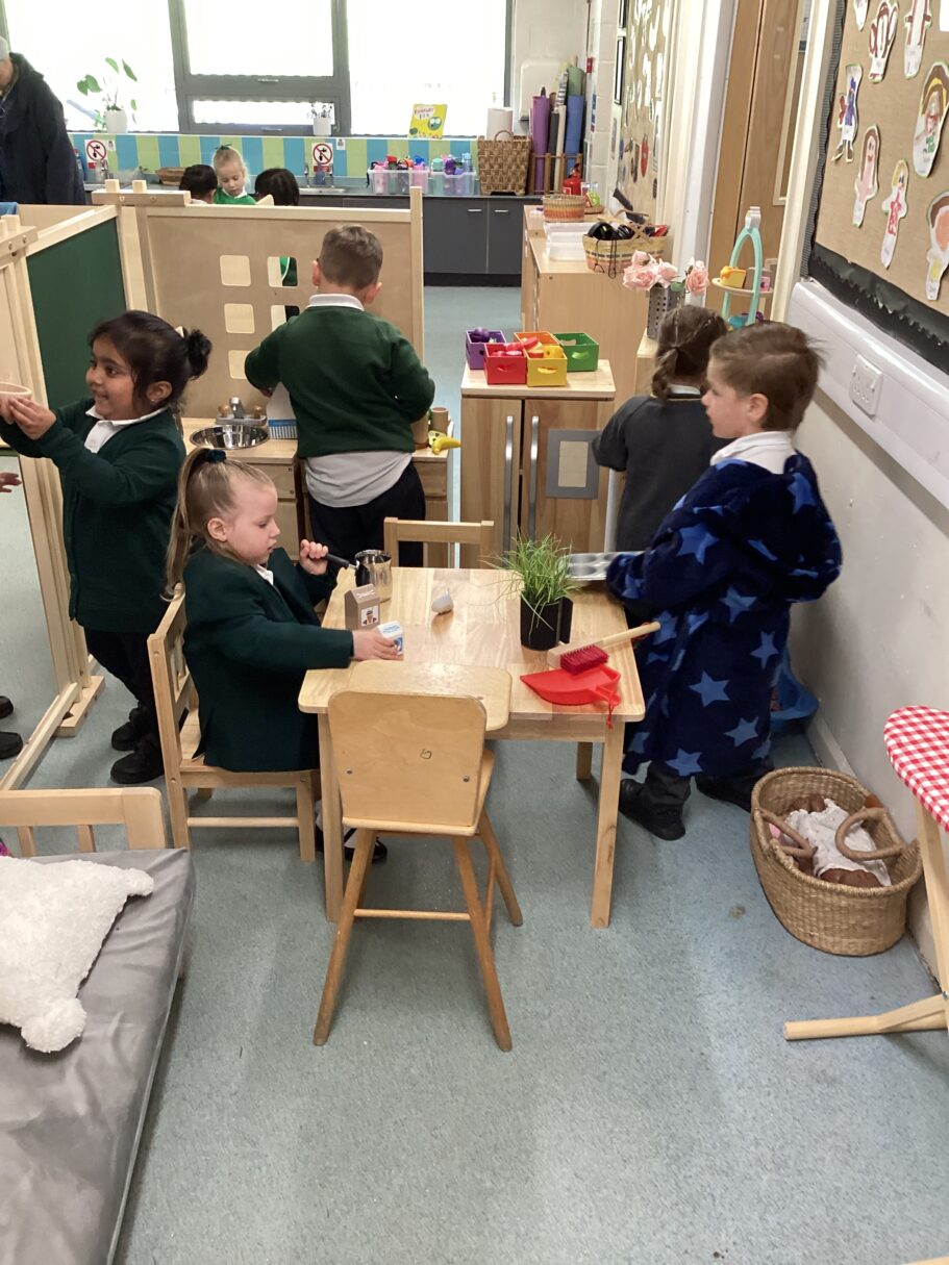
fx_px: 1133
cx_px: 474
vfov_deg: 58.4
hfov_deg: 45.4
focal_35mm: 31
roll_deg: -0.9
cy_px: 632
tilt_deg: -28.5
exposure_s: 1/50
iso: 250
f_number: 2.4
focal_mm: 3.3
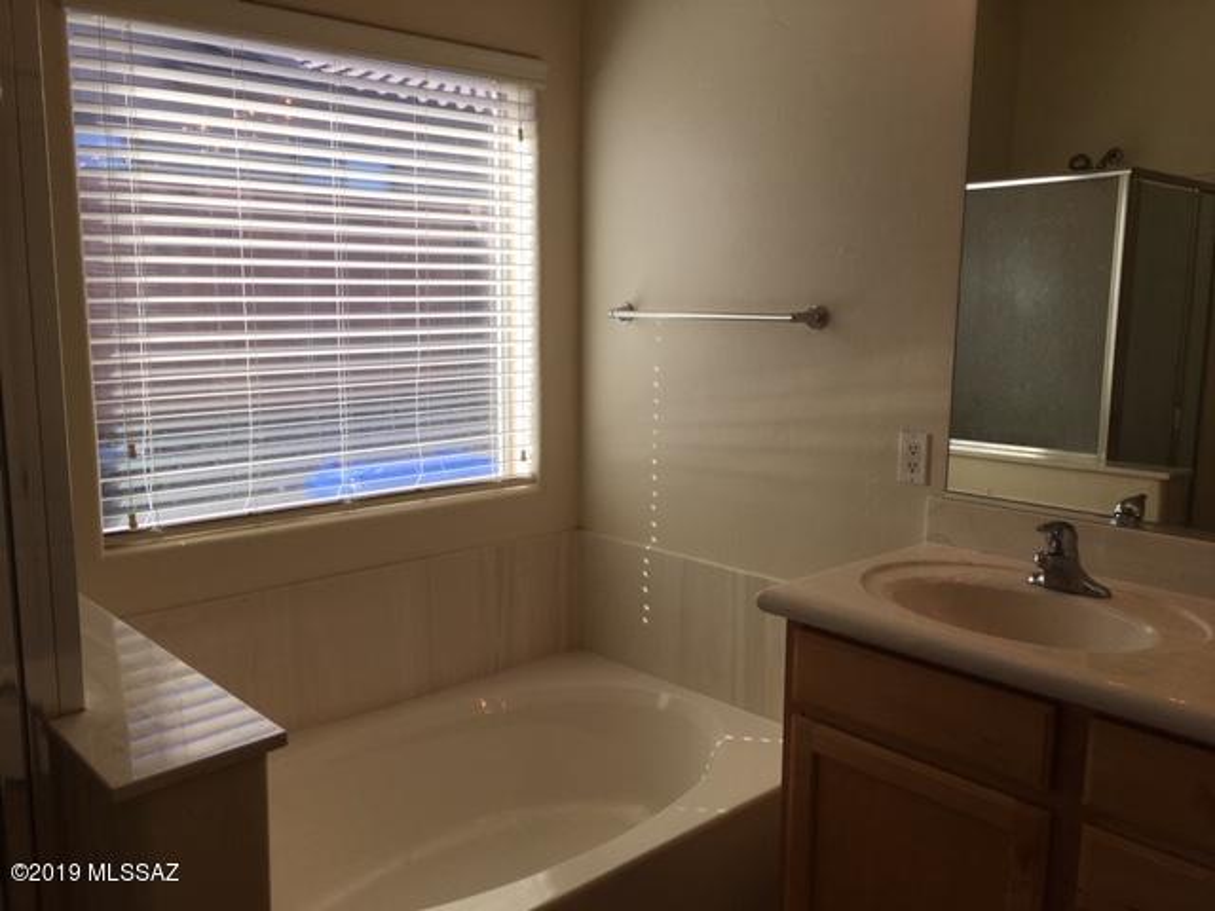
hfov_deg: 61.7
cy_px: 456
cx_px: 608
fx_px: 1018
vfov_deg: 48.2
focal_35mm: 29
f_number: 2.2
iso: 25
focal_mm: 4.15
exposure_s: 1/557
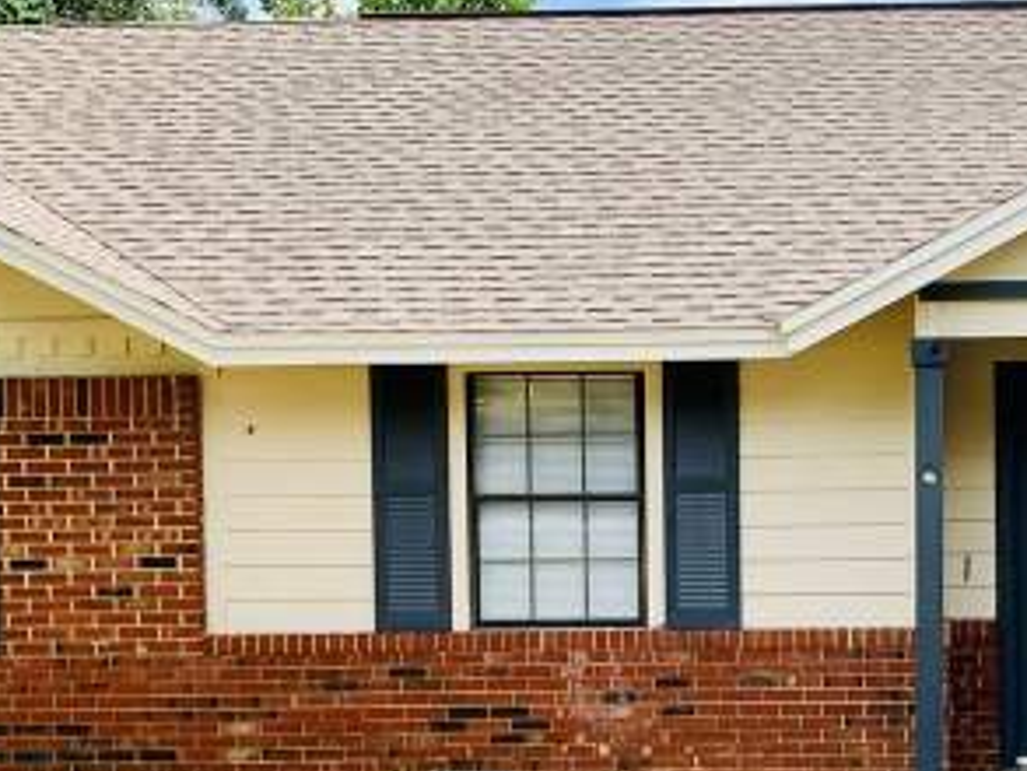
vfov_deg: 20.6
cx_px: 848
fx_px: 2107
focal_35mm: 71
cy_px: 589
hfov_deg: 26.8
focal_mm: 4.25
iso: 25
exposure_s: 1/1282
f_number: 1.8
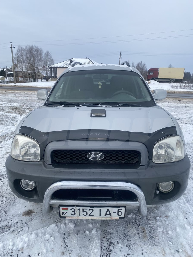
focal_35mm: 26
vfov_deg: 67.3
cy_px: 128
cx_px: 96
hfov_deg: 53.1
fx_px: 193
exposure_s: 1/1429
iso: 32
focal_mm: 4.25
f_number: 1.8
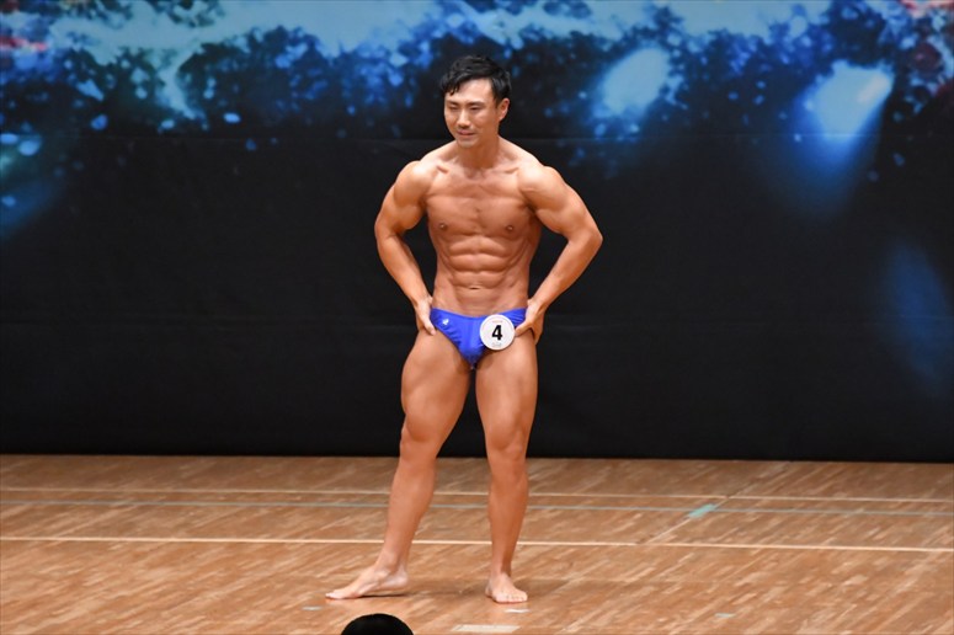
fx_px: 8344
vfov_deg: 4.4
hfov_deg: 6.5
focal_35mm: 315
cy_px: 318
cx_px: 477
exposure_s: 1/400
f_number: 5.6
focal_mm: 210
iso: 6400
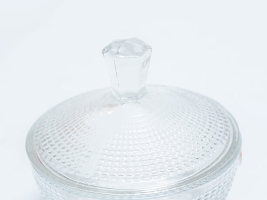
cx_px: 135
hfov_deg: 17.1
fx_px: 887
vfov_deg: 12.9
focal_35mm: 115
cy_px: 99
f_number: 10
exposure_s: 1/125
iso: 2500
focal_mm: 70
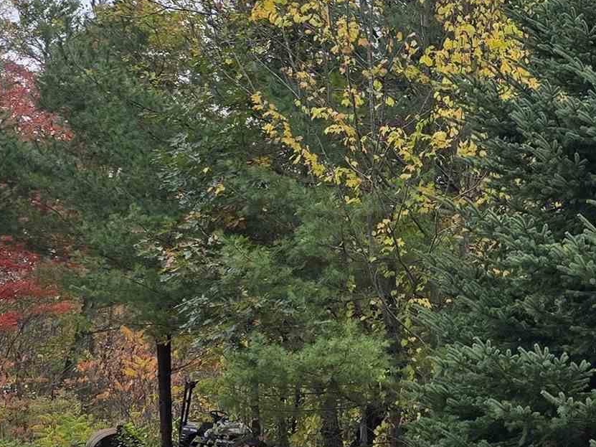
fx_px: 1463
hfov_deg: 19.9
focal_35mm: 85
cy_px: 210
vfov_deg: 17.4
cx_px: 901
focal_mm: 6.3
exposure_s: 1/252
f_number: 1.7
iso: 12
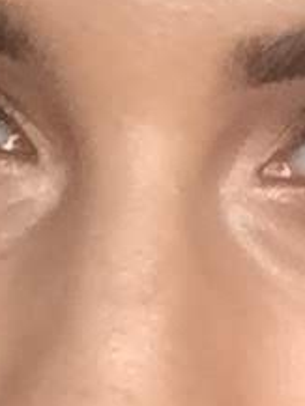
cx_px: 157
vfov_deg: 10.8
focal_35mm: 183
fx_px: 2148
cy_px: 215
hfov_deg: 8.1
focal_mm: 2.65
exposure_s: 1/33
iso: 250
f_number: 2.2
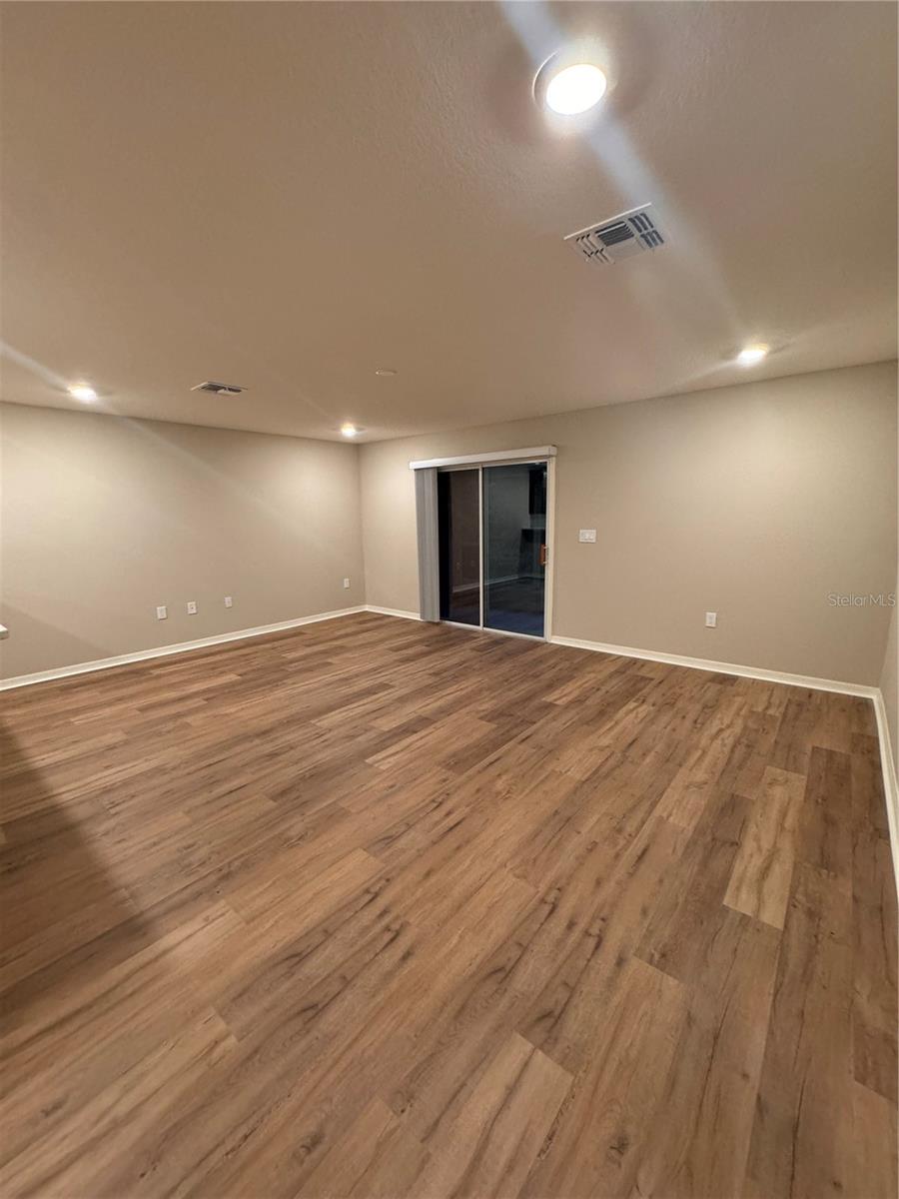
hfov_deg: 85.7
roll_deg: +1.5
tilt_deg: -8.4
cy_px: 600
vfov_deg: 102.1
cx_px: 450
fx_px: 485
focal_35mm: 14
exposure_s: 1/60
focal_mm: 2.22
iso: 400
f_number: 2.2
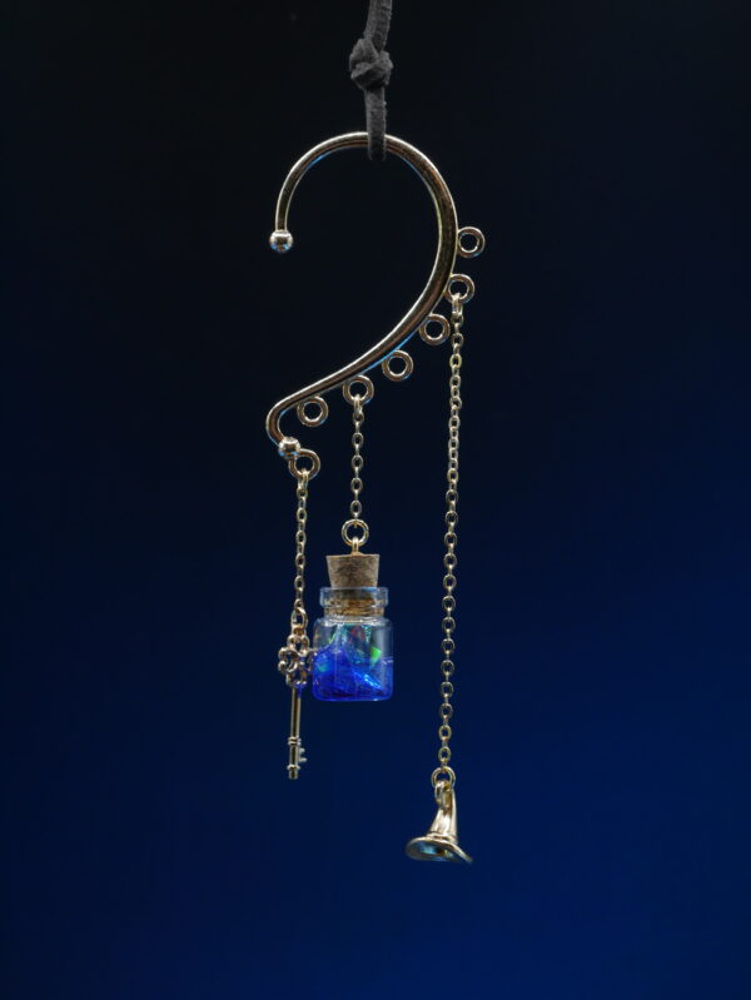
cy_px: 500
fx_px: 1734
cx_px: 376
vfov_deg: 32.2
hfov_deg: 24.4
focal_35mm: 60
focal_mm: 30
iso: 800
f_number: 6.3
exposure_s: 1/60
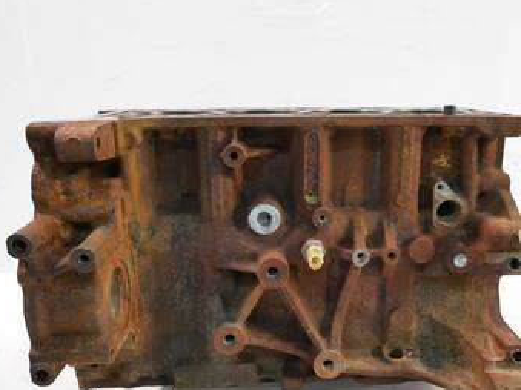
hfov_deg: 53.8
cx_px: 300
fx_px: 512
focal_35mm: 34
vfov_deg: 41.3
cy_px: 256
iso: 1000
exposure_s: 1/60
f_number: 3.5
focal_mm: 12
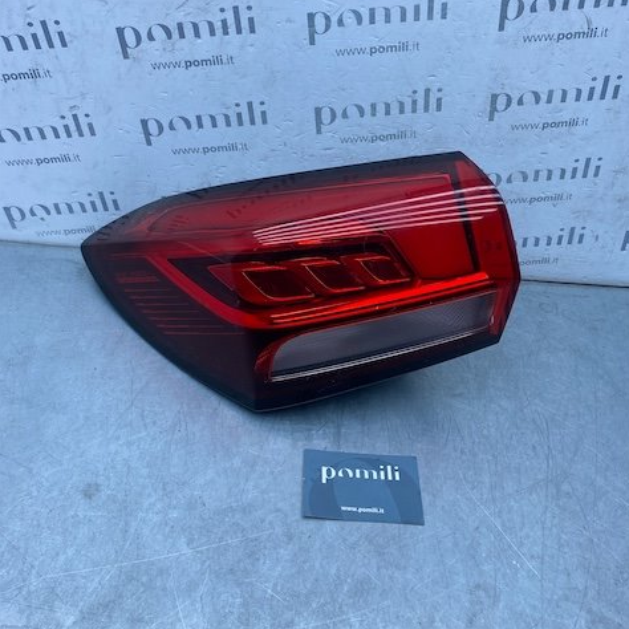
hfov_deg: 52.5
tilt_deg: -42.4
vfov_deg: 52.5
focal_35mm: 31
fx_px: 637
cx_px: 316
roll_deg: -8.4
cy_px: 293
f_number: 1.8
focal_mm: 4.25
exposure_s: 1/711
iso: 32
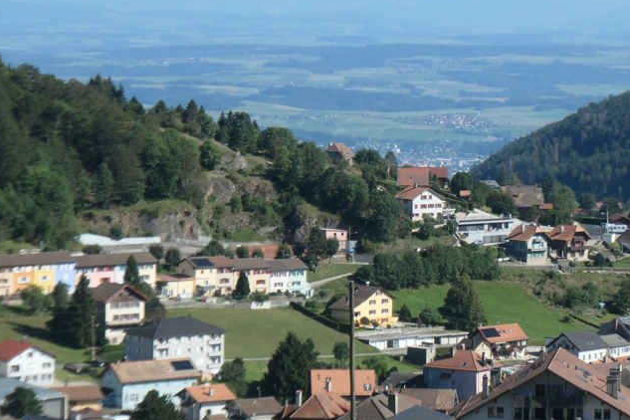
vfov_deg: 8.3
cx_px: 541
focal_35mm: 166
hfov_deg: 12.3
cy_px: 125
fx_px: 2905
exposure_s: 1/800
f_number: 5.6
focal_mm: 25.8
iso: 200
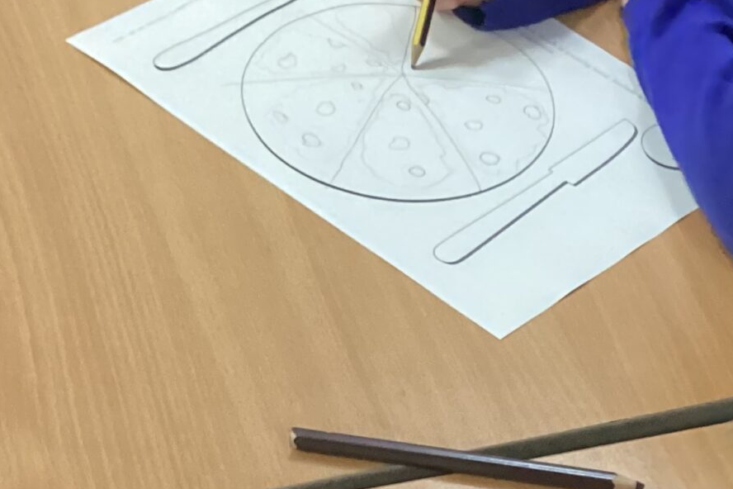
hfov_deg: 20.0
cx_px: 976
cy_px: 781
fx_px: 1893
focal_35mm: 93
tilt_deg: -52.1
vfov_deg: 13.6
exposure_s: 1/50
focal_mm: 3.3
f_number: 2.4
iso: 320
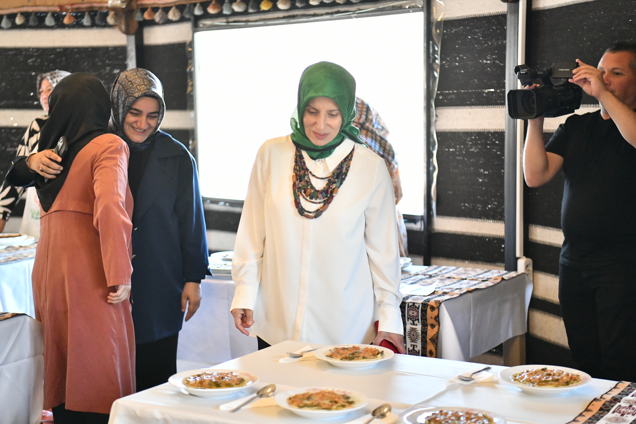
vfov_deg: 19.5
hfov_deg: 28.8
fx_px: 1237
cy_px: 212
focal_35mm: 70
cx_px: 318
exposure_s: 1/400
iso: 4000
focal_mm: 70
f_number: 2.8
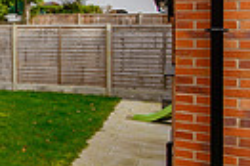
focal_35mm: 62
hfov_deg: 17.5
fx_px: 430
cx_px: -290
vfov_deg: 21.5
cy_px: 24
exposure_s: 1/160
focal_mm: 14
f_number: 8
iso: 100
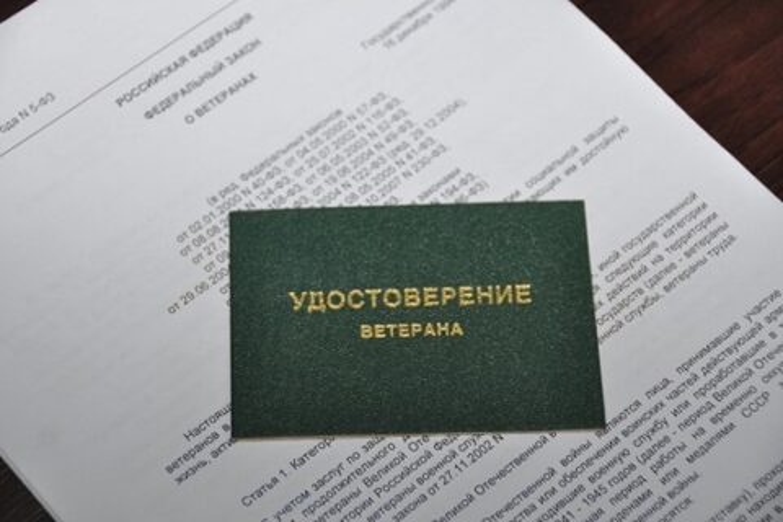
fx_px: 2610
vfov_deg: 11.4
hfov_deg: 17.1
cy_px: 261
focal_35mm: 120
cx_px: 392
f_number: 5.3
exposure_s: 1/125
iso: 200
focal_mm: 80
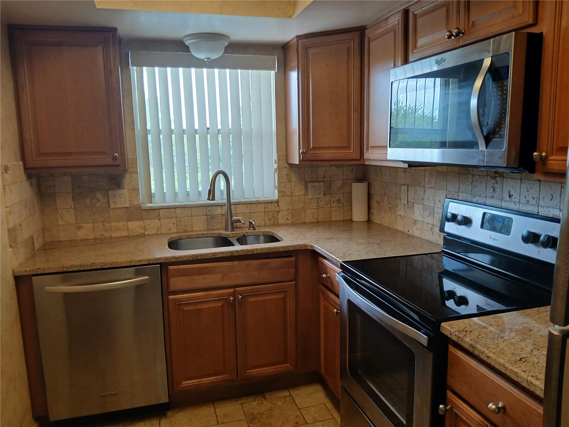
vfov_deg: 53.1
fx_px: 427
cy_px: 214
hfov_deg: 67.3
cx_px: 284
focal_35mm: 26
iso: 80
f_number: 1.8
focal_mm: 3.98
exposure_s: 1/60
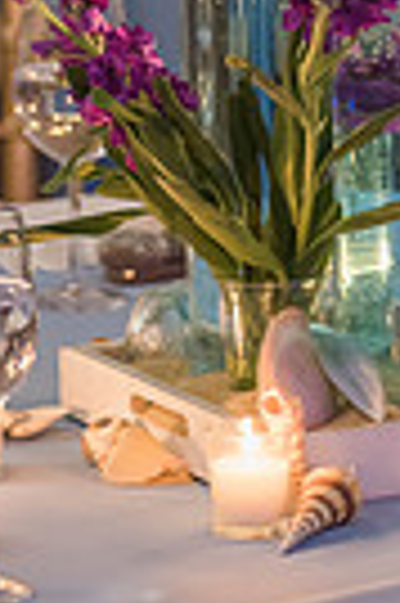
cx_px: 360
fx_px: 5046
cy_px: -202
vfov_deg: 6.8
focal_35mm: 302
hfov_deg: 4.5
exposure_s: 1/60
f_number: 3.5
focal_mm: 90
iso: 2500
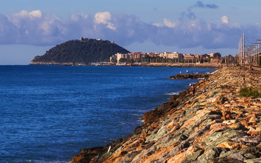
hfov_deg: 10.3
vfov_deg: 6.5
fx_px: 1437
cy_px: 22
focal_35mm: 202
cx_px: 289
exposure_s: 1/800
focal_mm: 50
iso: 200
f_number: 7.1
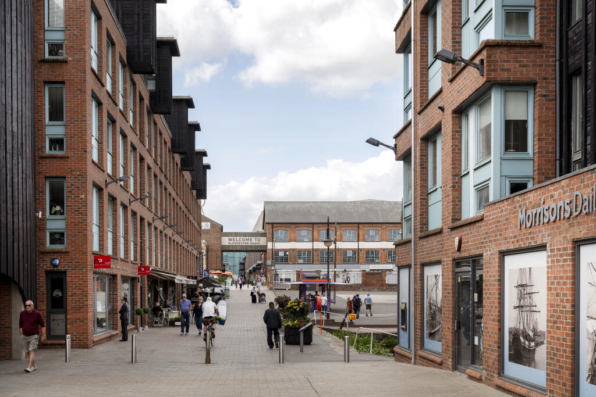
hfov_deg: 41.1
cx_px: 298
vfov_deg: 28.1
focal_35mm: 48
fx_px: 795
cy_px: 198
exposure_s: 1/200
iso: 125
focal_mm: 48
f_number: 8
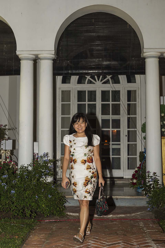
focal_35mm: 48
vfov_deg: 41.1
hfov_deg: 28.0
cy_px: 124
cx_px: 82
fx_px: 330
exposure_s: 1/60
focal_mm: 48
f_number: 5.6
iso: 400
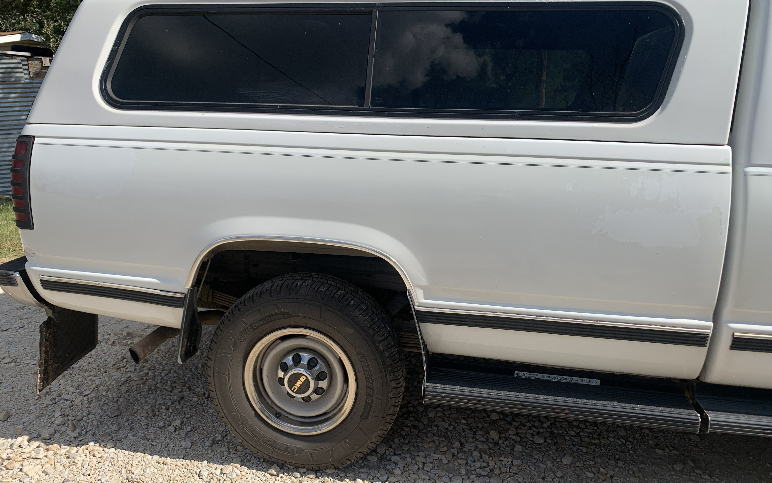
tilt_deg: -14.6
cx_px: 386
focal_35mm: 28
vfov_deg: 44.5
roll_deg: +0.7
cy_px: 243
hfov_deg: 66.5
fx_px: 589
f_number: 1.8
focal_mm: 4.25
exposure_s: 1/3185
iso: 25
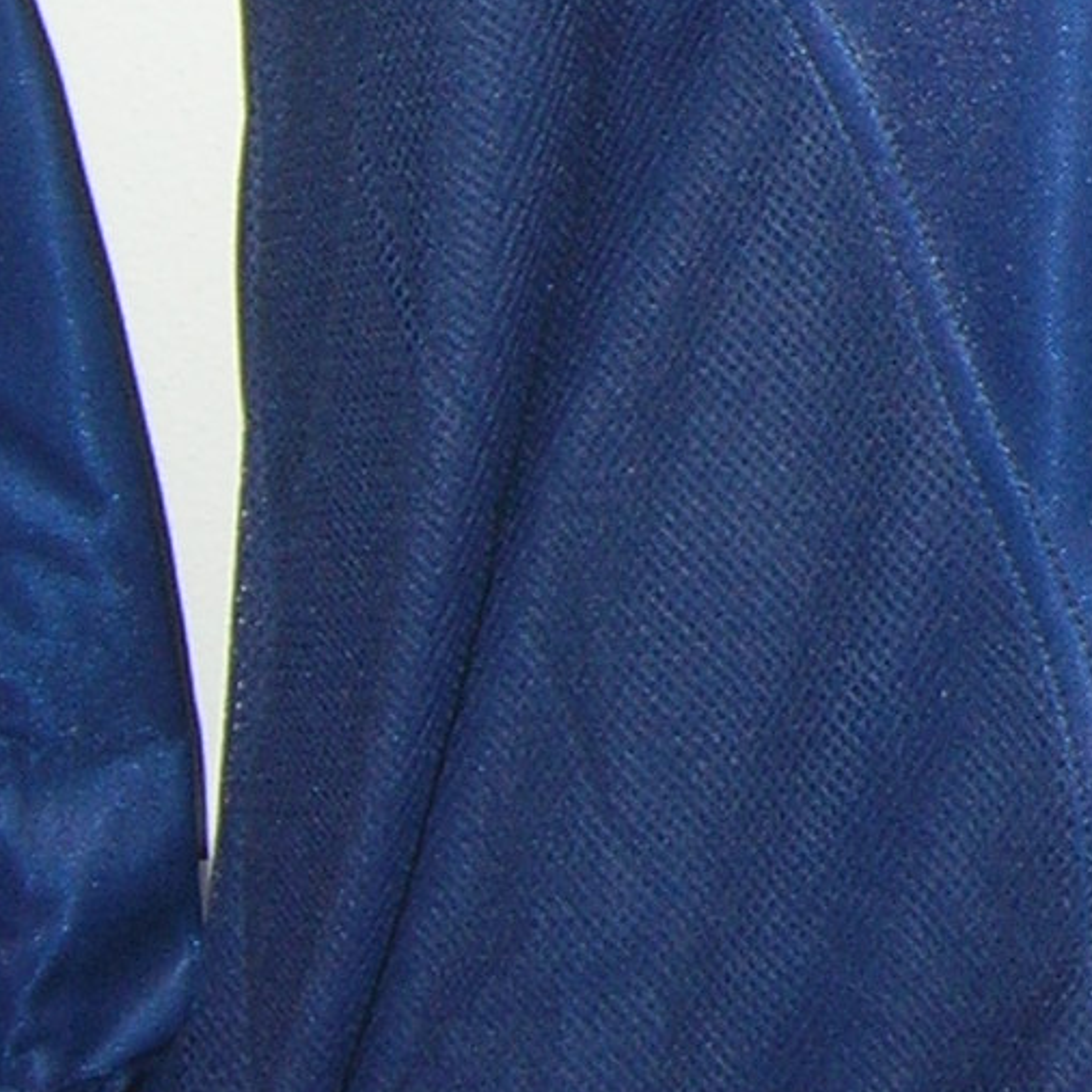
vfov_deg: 10.8
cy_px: -682
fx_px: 5496
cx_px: 1284
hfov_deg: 11.1
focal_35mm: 154
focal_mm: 5.7
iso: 50
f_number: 2.9
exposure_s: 1/60.1
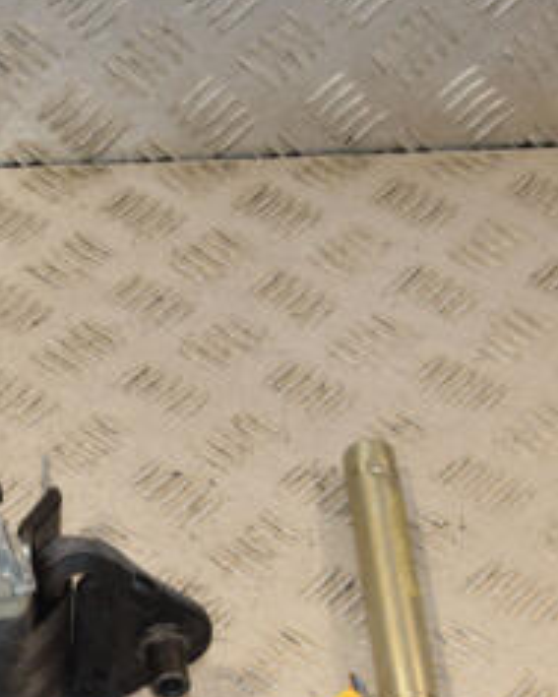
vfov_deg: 19.0
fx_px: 2063
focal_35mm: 100
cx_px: 148
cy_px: 549
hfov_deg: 15.3
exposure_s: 1/200
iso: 800
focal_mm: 28
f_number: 8
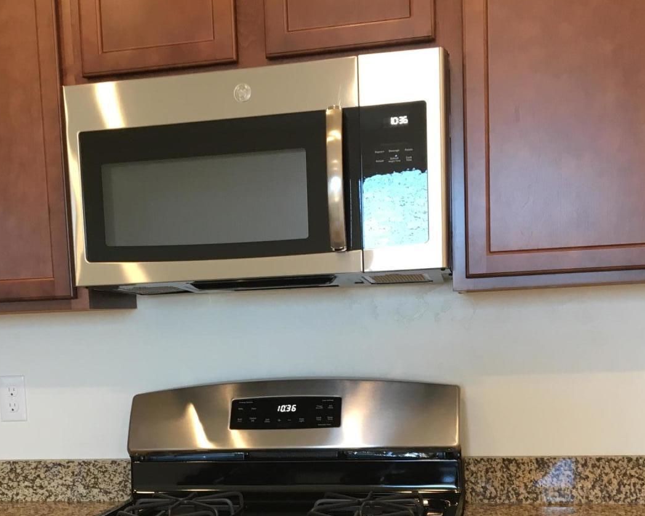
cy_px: 407
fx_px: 1031
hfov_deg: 34.5
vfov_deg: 27.6
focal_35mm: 54
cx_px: 232
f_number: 2.2
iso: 64
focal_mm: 4.15
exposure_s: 1/30
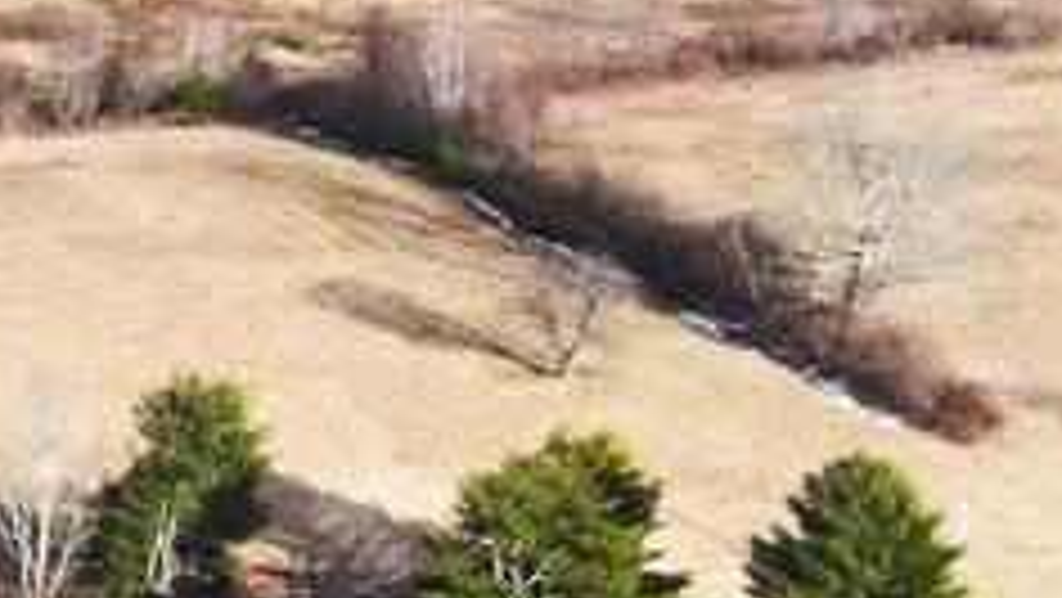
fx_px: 4987
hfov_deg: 10.6
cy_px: 432
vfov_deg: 6.9
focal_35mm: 177
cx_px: -1408
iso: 200
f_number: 2.8
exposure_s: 1/1250
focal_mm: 4.5
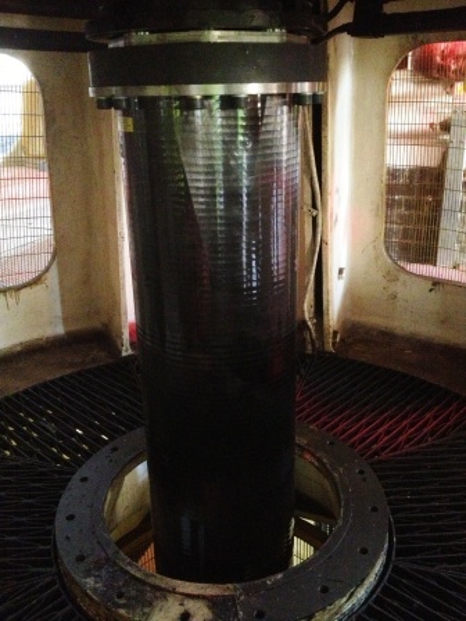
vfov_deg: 52.6
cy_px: 310
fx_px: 628
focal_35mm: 35
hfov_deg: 40.7
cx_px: 233
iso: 800
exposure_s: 1/17
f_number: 2.4
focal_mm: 4.28
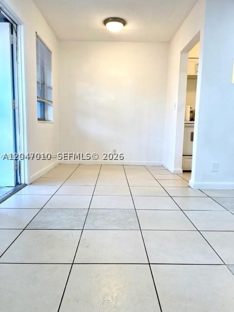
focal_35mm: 26
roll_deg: -1.4
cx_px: 117
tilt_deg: -7.0
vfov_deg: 67.3
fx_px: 234
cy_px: 156
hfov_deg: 53.1
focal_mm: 5.1
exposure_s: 1/120
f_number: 1.6
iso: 64
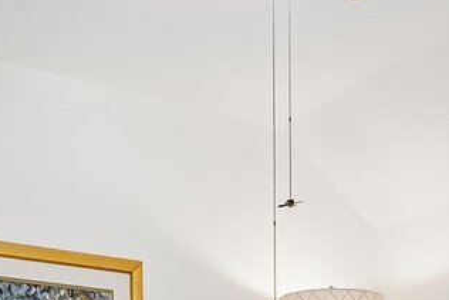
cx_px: 278
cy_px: 529
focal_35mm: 82
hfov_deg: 24.7
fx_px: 1023
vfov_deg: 14.7
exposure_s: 1/30
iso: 400
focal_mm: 16
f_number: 8
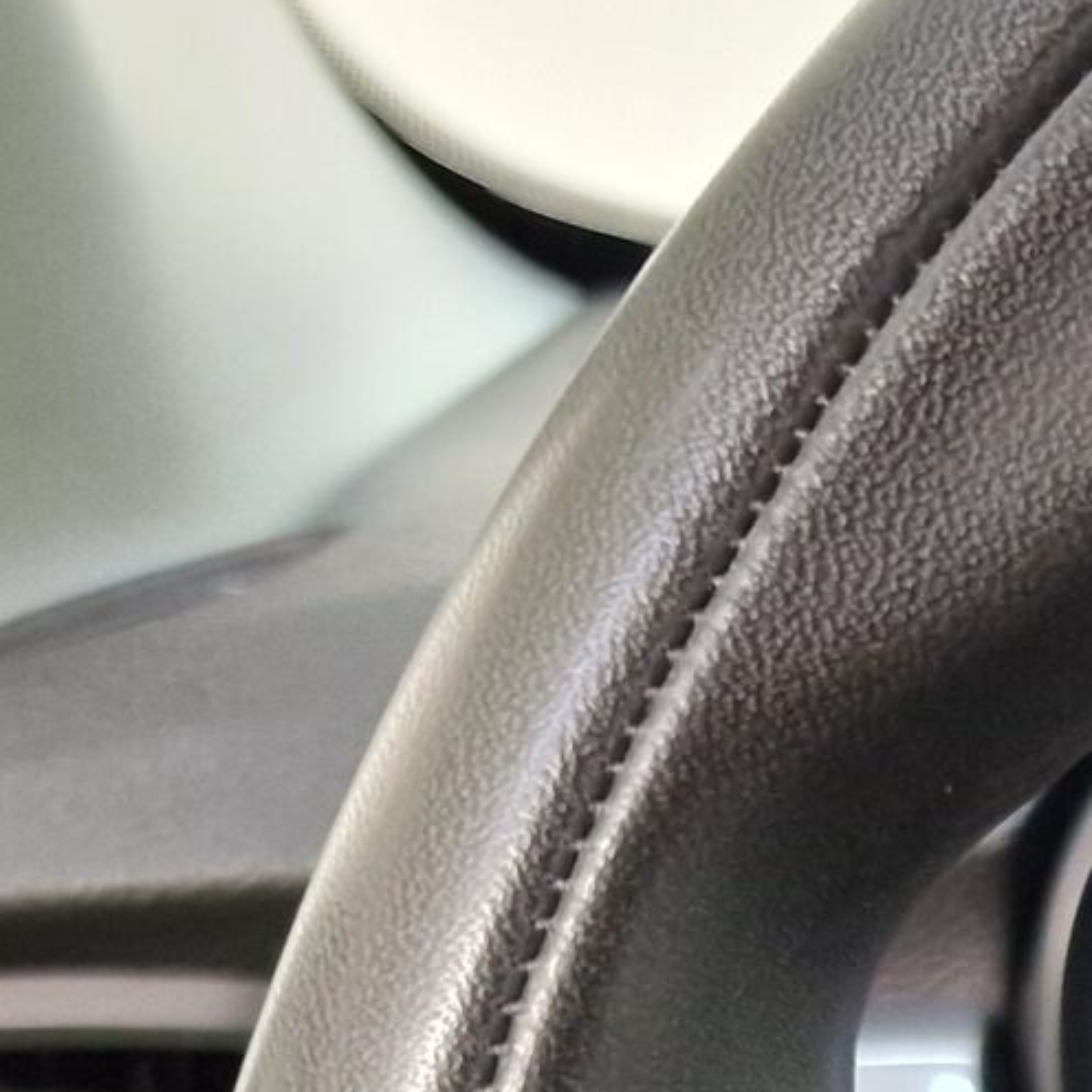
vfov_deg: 14.4
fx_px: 3747
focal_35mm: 105
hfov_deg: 15.5
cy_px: 2023
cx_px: 1532
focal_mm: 6.4
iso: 400
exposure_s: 1/33
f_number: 1.8
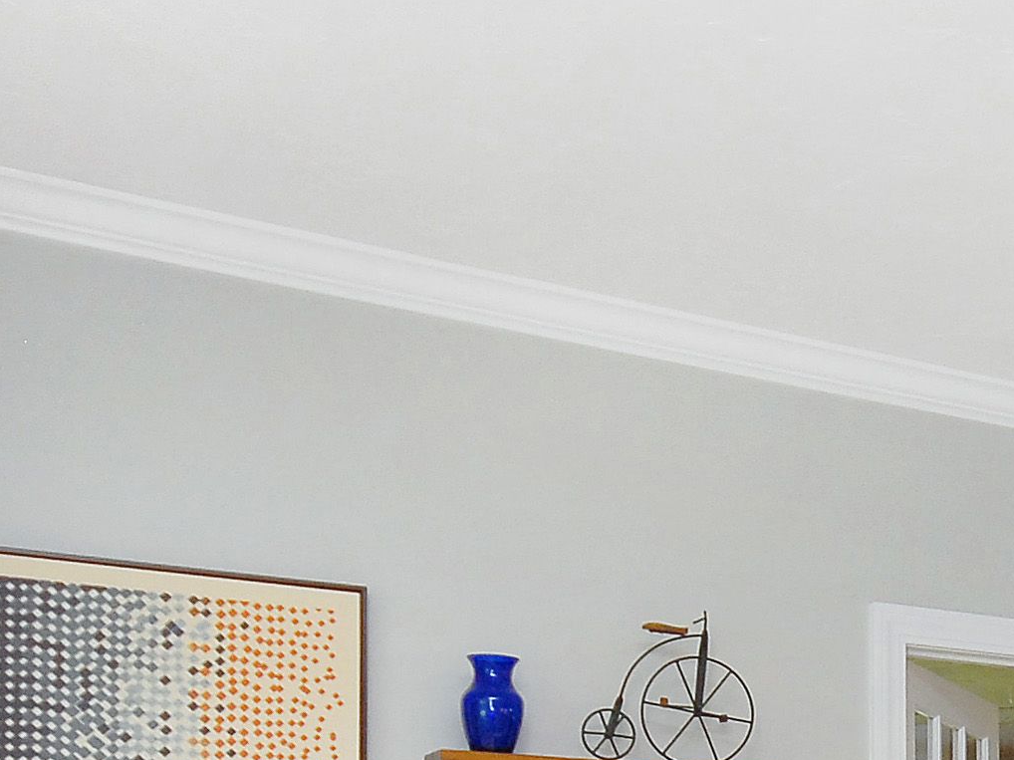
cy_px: 1109
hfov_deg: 32.3
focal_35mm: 55
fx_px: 1611
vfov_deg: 22.3
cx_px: 1003
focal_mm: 10
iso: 400
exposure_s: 1/60
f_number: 5.6
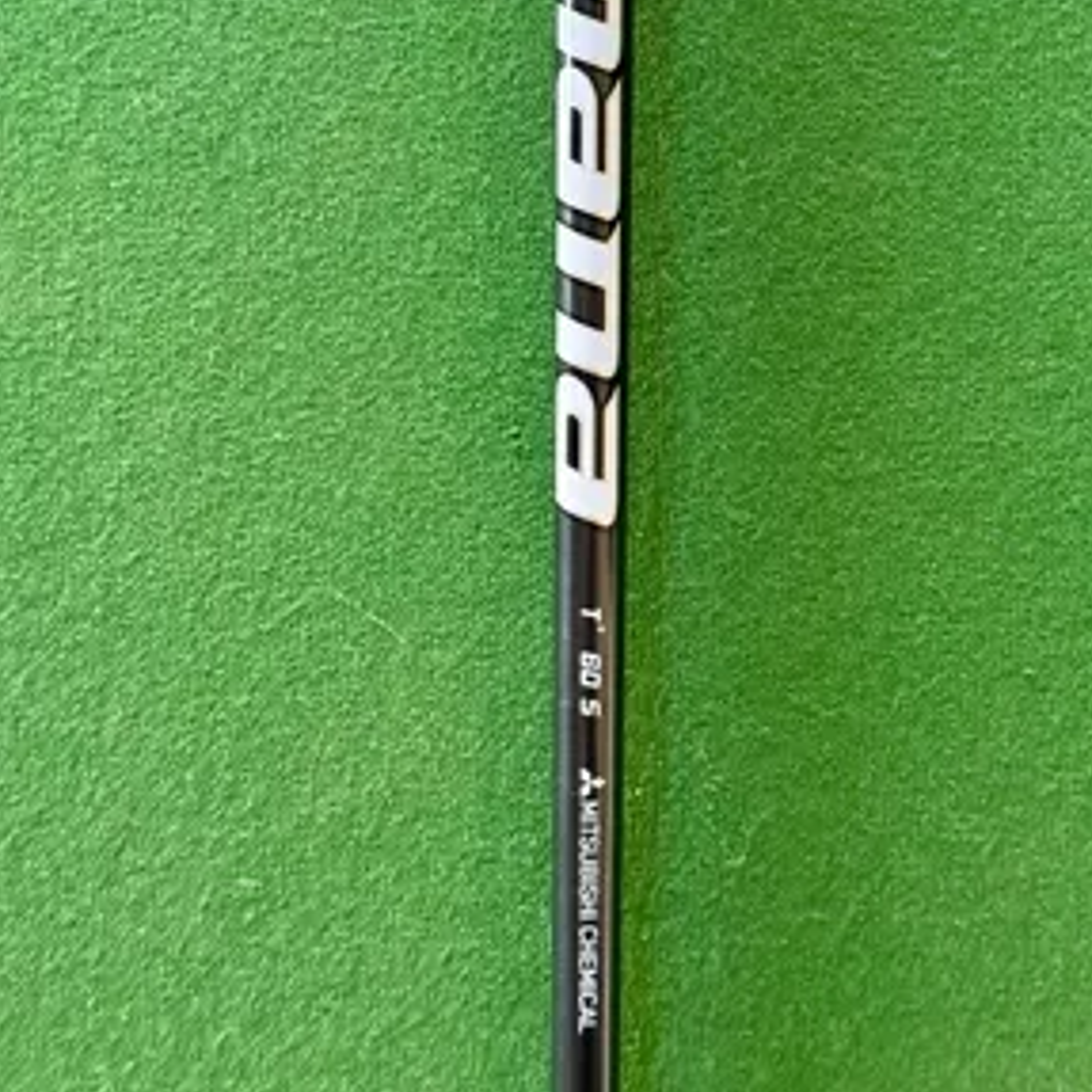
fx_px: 2534
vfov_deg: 24.0
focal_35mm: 71
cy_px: 224
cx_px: 609
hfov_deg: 24.3
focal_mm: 6.76
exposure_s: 1/33
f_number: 1.78
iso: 500
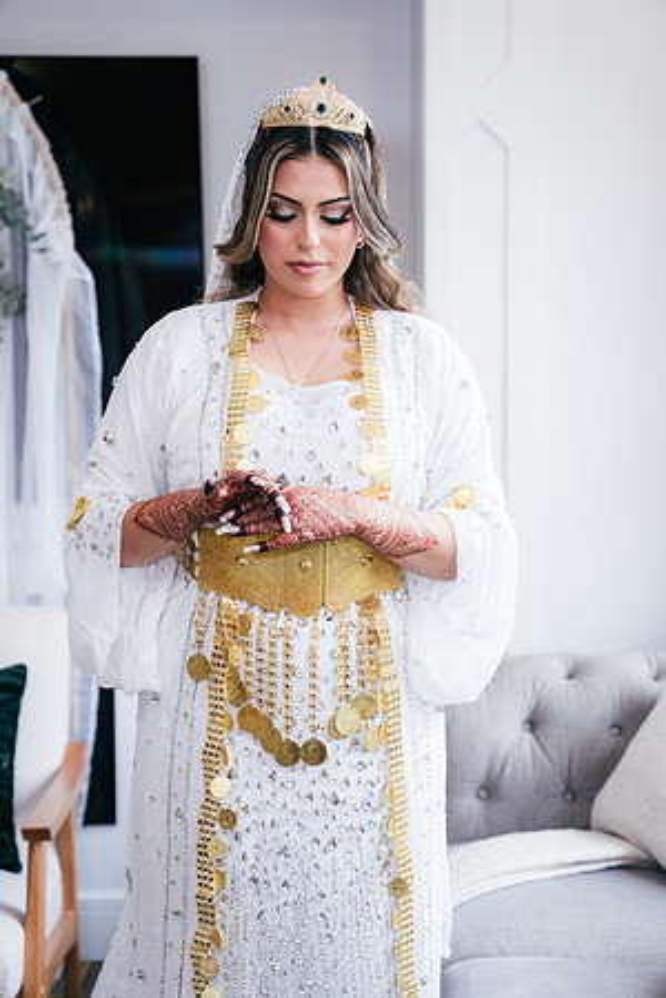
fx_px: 1554
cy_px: 499
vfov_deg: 35.6
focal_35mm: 56
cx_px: 333
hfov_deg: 24.2
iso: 400
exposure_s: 1/200
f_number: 2.8
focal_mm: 56
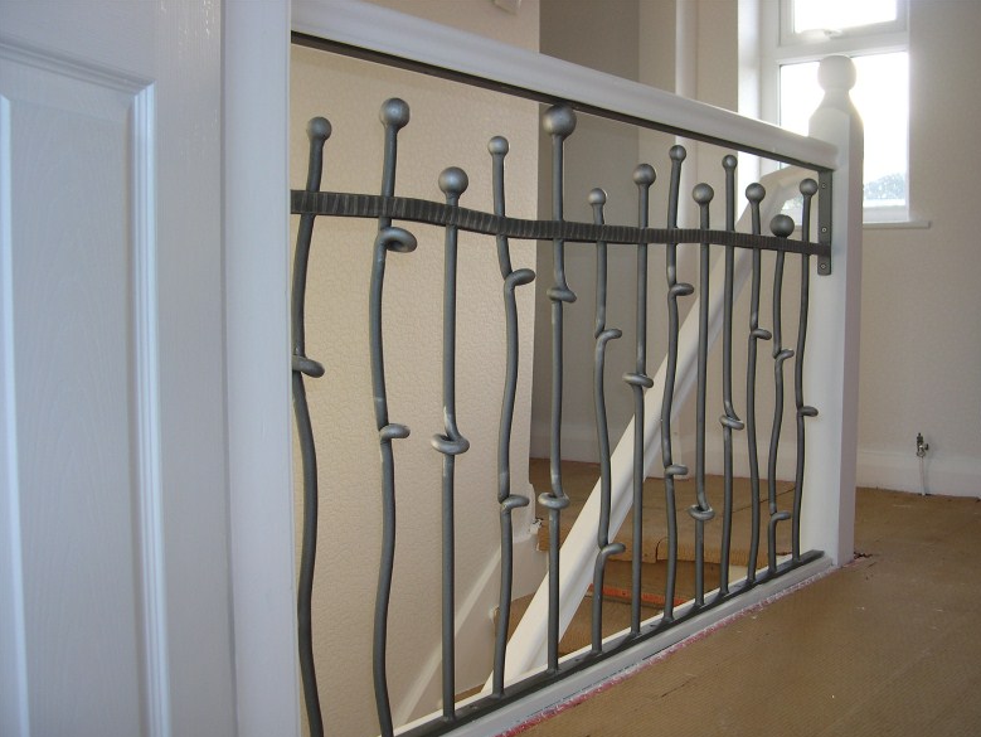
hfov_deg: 47.8
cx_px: 501
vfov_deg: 36.8
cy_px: 377
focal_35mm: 39
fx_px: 1106
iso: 100
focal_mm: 8
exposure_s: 1/30
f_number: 2.8
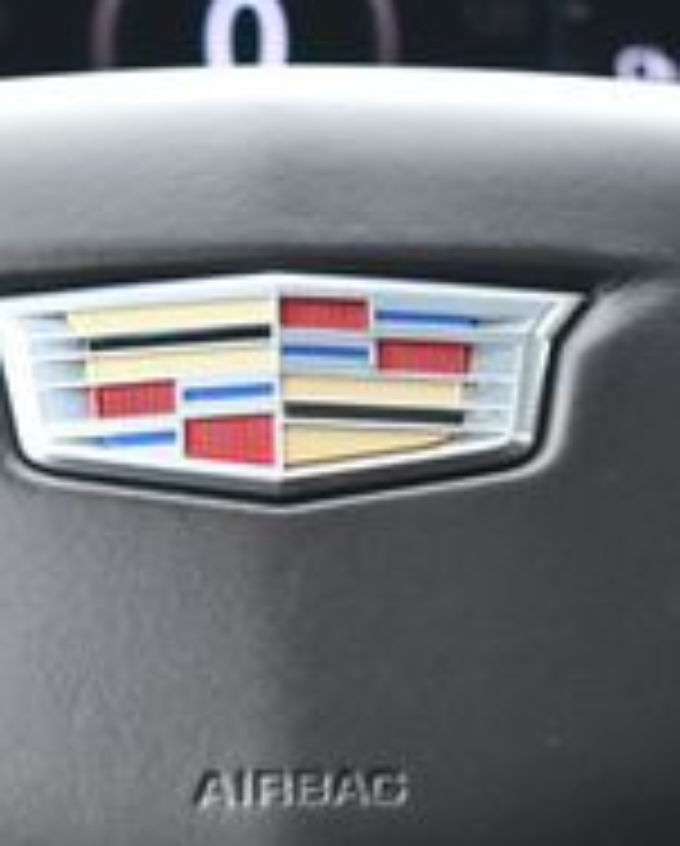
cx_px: 284
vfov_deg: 14.0
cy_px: 630
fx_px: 3438
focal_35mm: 137
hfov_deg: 11.3
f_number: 4.2
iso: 800
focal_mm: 29
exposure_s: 1/125
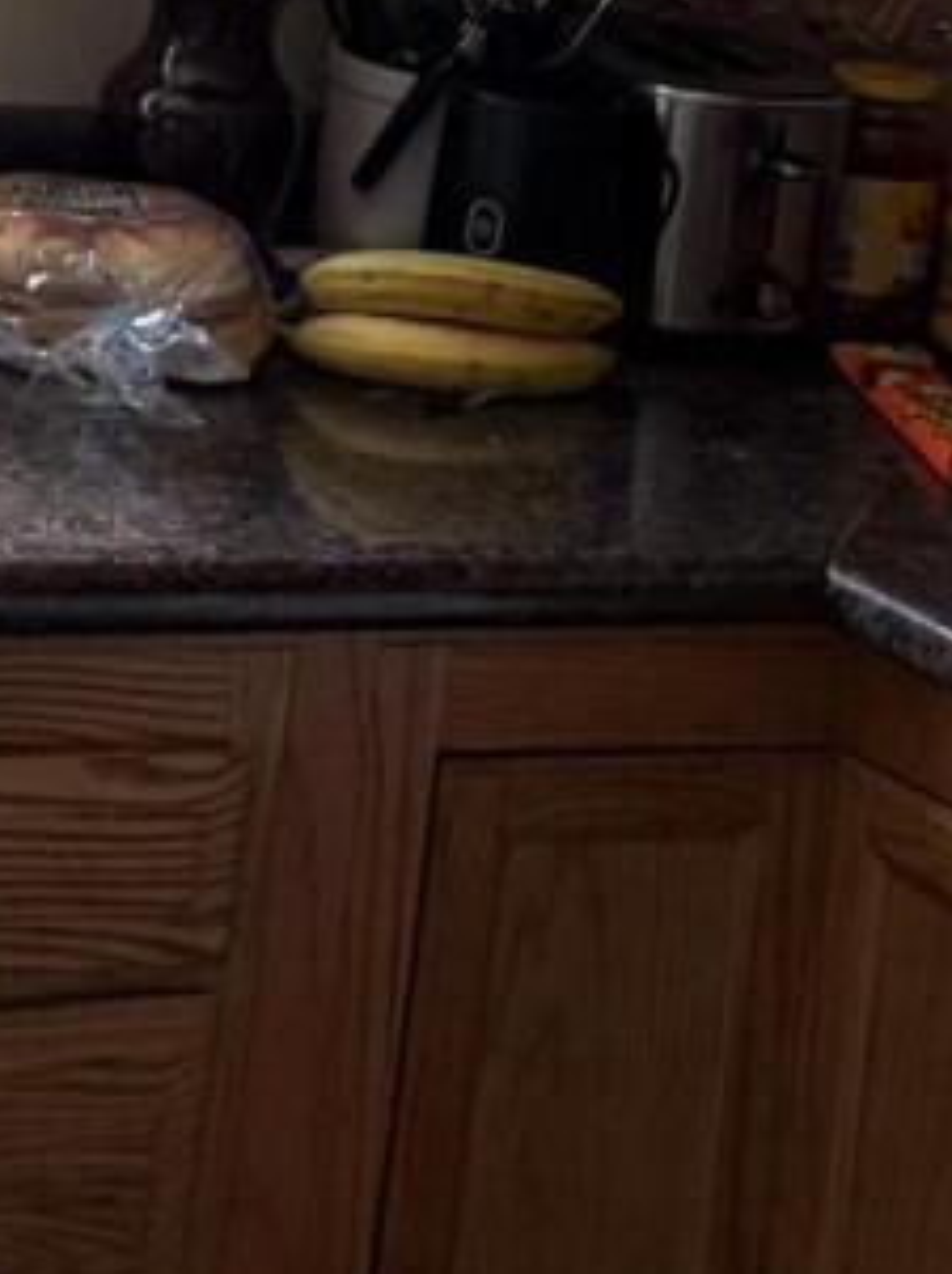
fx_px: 6357
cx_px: -267
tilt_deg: -4.2
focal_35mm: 173
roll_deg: -6.0
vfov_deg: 11.0
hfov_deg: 8.4
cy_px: -665
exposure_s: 1/120
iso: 125
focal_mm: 5.96
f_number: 1.6
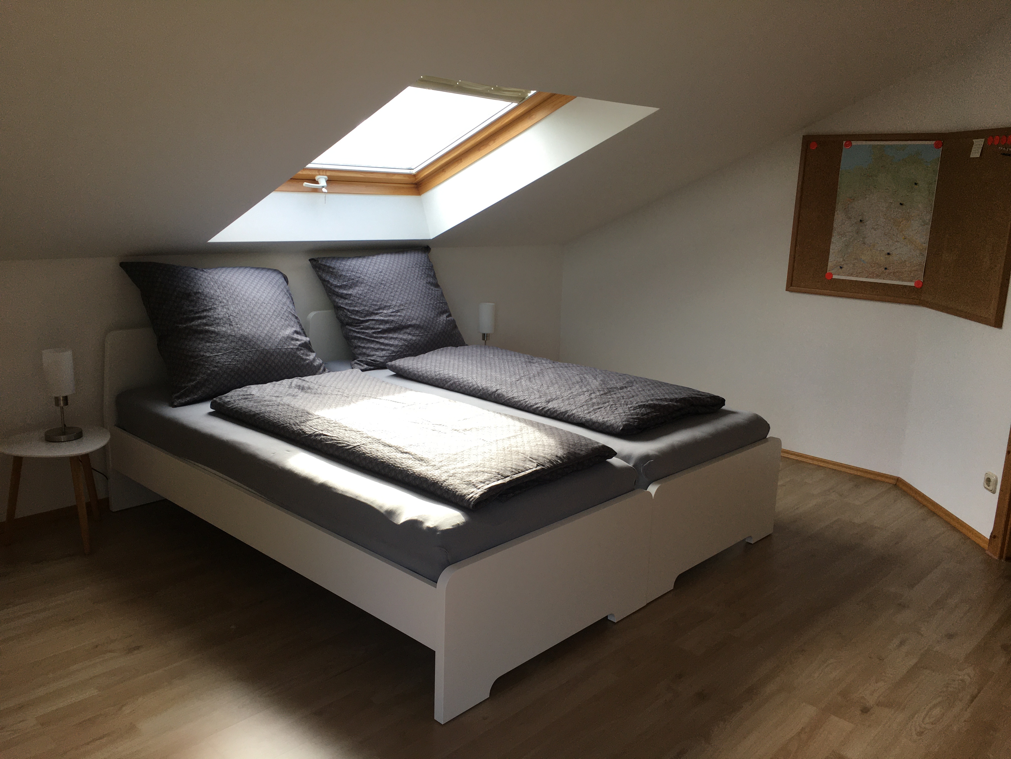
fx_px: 847
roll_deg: -2.2
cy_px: 380
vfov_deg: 48.2
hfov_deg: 61.7
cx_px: 506
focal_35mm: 29
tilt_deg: -12.8
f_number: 2.2
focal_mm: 4.15
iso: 40
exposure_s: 1/100
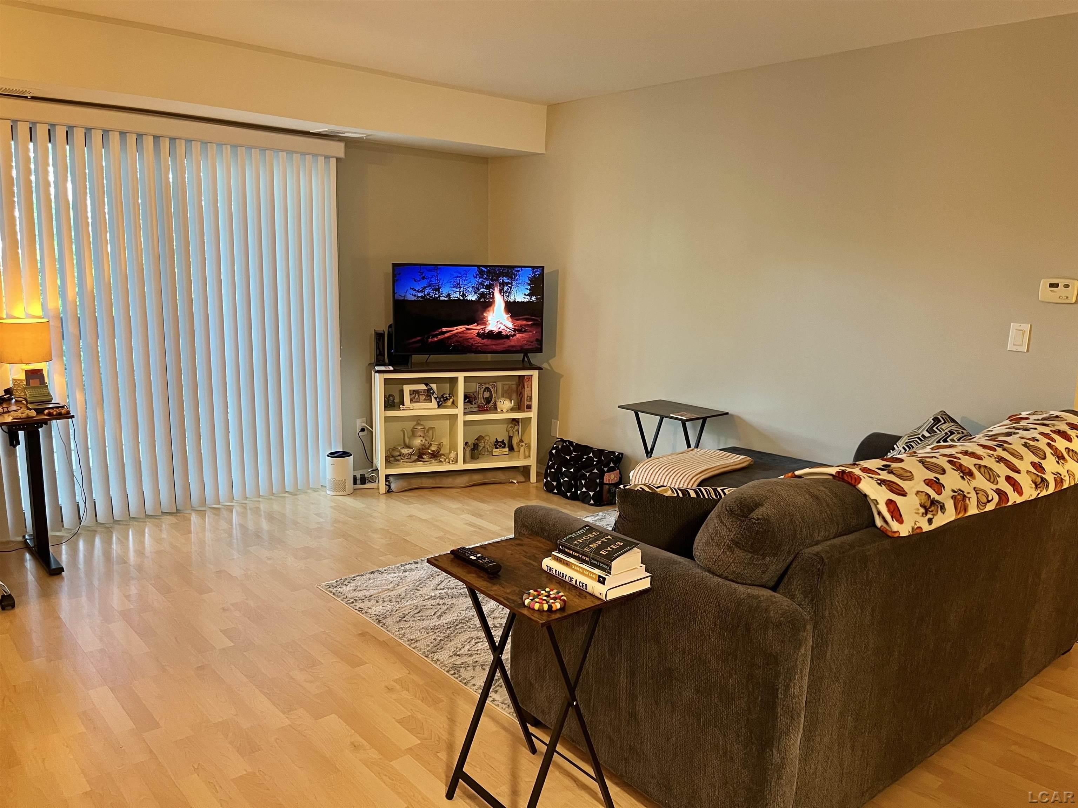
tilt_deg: -10.1
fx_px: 810
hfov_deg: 67.3
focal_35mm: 26
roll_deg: -1.5
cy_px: 404
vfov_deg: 53.1
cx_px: 539
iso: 400
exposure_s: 1/60
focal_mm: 5.1
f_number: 1.6
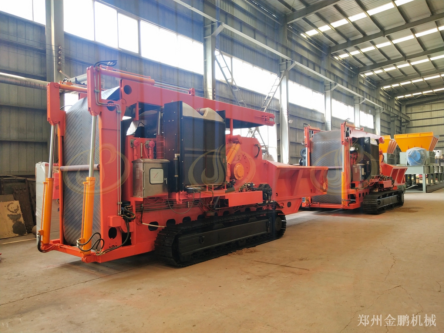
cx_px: 222
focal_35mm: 30
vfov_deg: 46.8
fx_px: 385
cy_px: 166
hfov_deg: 60.0
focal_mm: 3.95
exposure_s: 1/100
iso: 184
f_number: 1.8
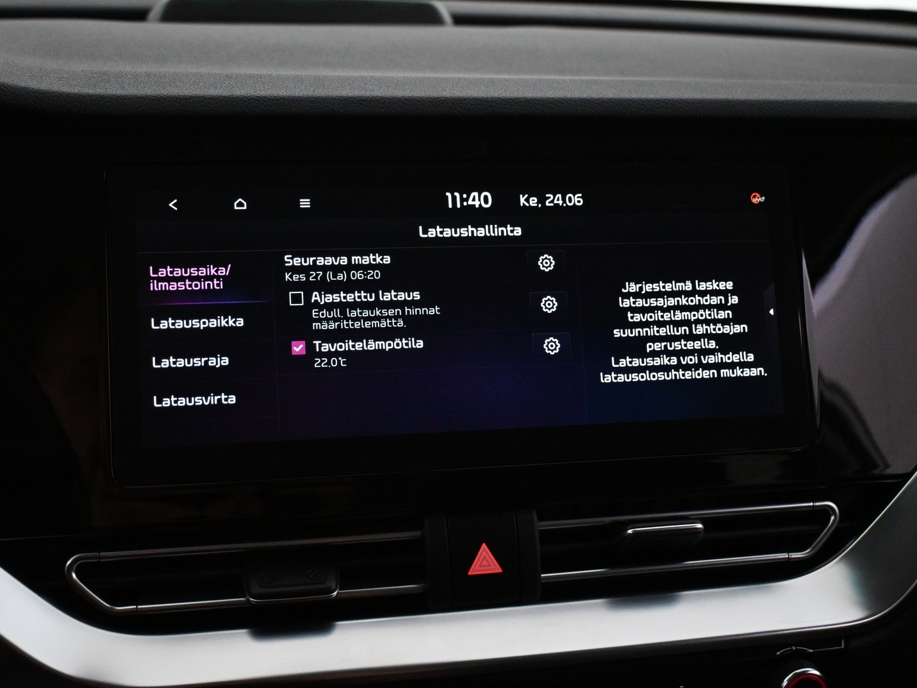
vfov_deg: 38.1
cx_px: 411
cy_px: 344
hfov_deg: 49.4
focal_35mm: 38
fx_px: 994
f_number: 4.2
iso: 4000
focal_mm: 23
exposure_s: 1/125
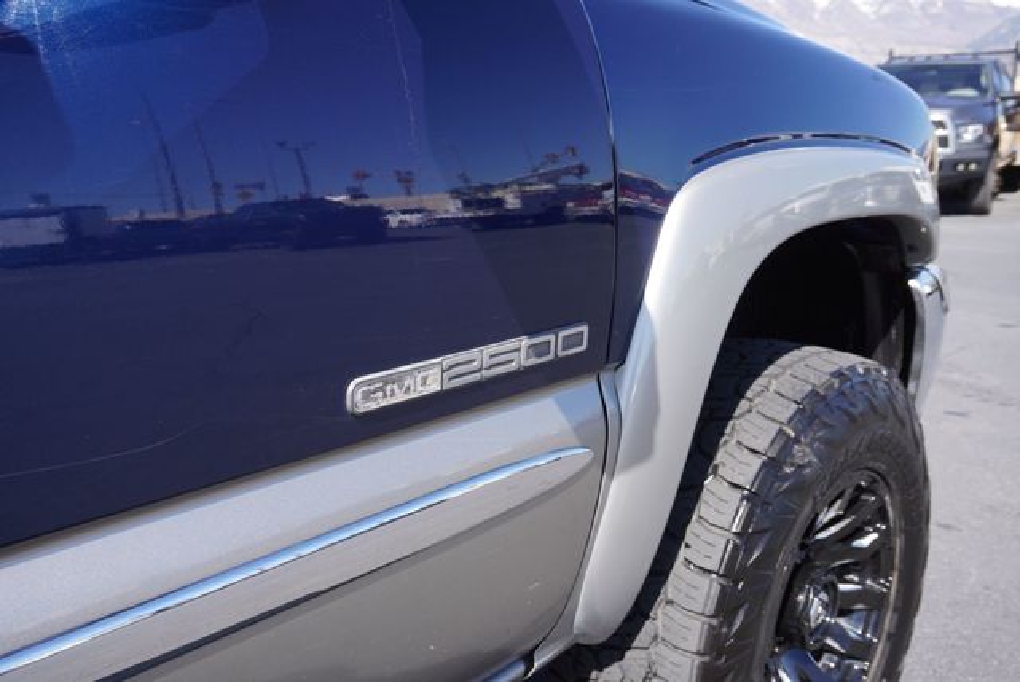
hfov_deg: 59.4
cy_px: 341
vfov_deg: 41.8
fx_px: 893
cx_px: 510
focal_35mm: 32
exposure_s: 1/160
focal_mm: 21
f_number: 6.3
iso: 100
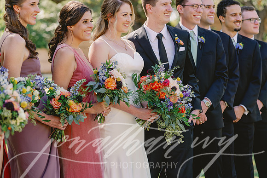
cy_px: 89
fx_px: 920
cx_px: 134
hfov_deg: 16.5
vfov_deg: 11.1
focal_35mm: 124
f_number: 4
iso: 250
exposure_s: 1/320
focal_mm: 124
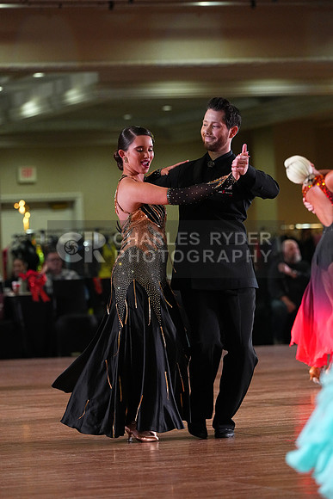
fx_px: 2773
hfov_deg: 6.9
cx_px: 166
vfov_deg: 10.3
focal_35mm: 200
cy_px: 250
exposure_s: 1/400
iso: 6400
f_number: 5
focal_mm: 200
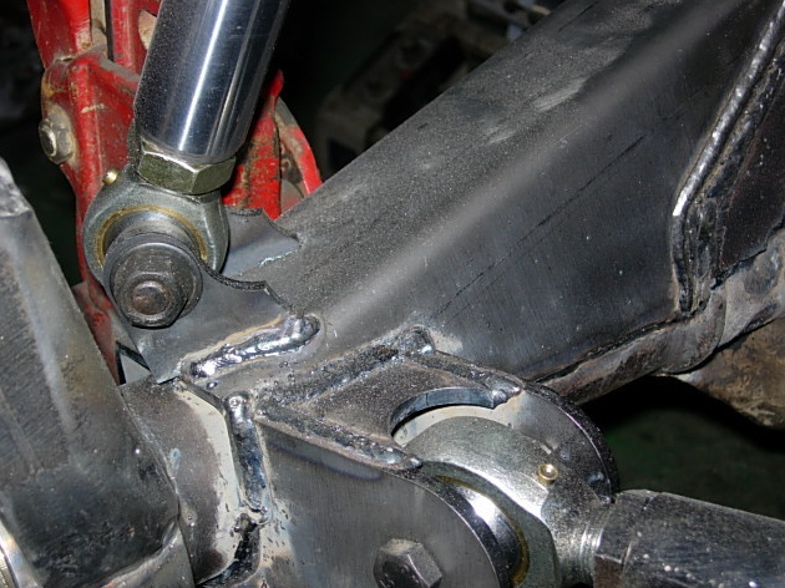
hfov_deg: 31.2
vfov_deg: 23.6
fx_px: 1405
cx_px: 396
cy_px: 295
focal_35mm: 62
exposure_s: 1/64
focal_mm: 12.7
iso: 79
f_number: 3.5
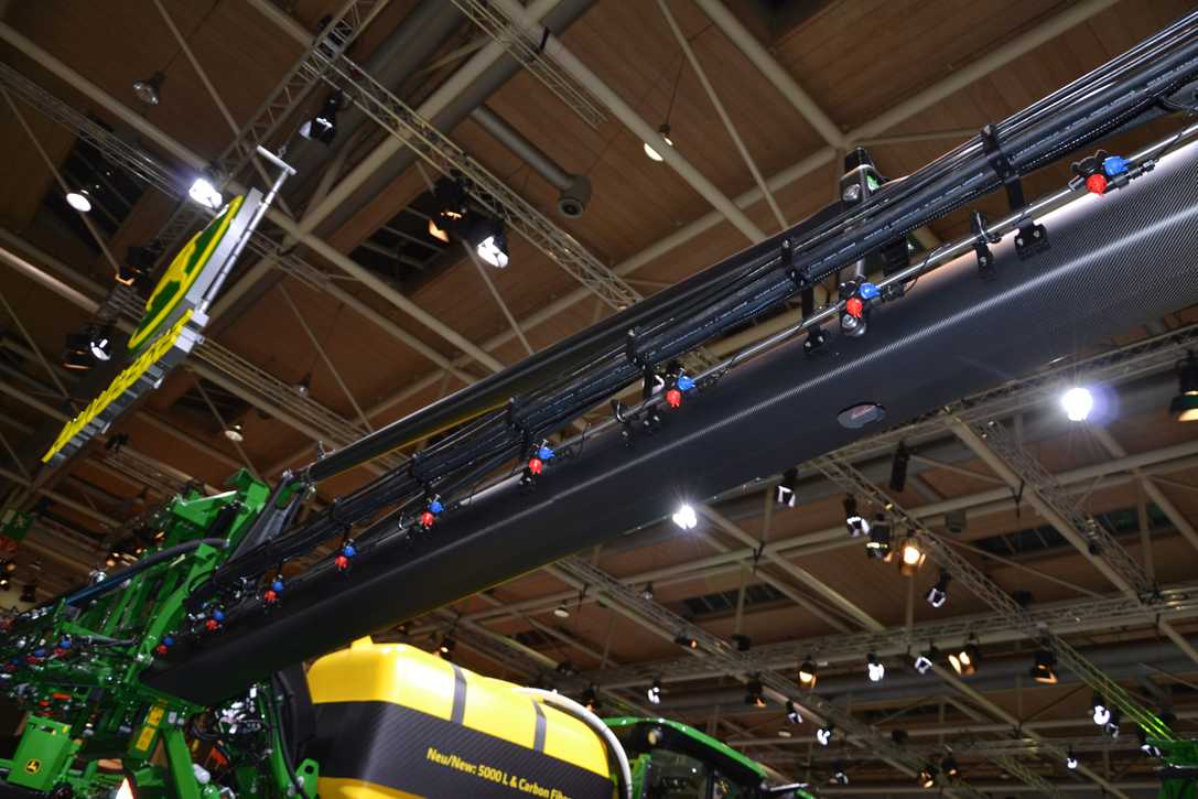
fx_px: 899
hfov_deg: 67.4
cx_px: 599
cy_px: 400
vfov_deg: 47.9
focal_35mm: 27
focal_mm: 18
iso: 400
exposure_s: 1/100
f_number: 3.5
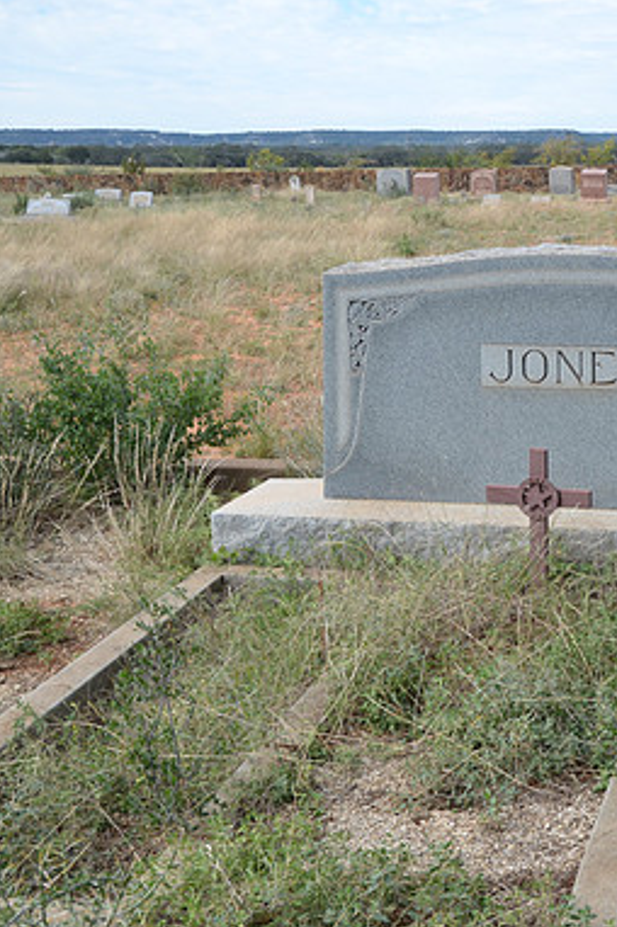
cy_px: 464
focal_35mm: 48
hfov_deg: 26.6
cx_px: 624
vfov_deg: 41.3
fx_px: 1230
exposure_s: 1/125
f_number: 5.6
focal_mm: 21
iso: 200
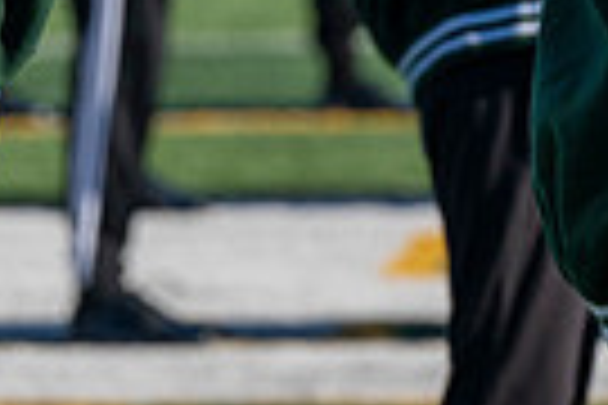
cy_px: -380
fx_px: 14557
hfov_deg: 2.4
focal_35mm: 862
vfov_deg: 1.6
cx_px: 820
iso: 250
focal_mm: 200
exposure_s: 1/2000
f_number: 5
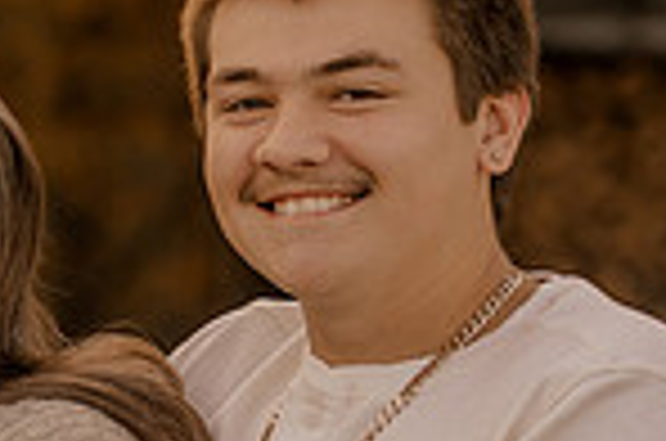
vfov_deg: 3.8
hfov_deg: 5.7
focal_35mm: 359
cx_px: -255
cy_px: 577
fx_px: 6627
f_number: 1.8
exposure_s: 1/640
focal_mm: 50
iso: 250
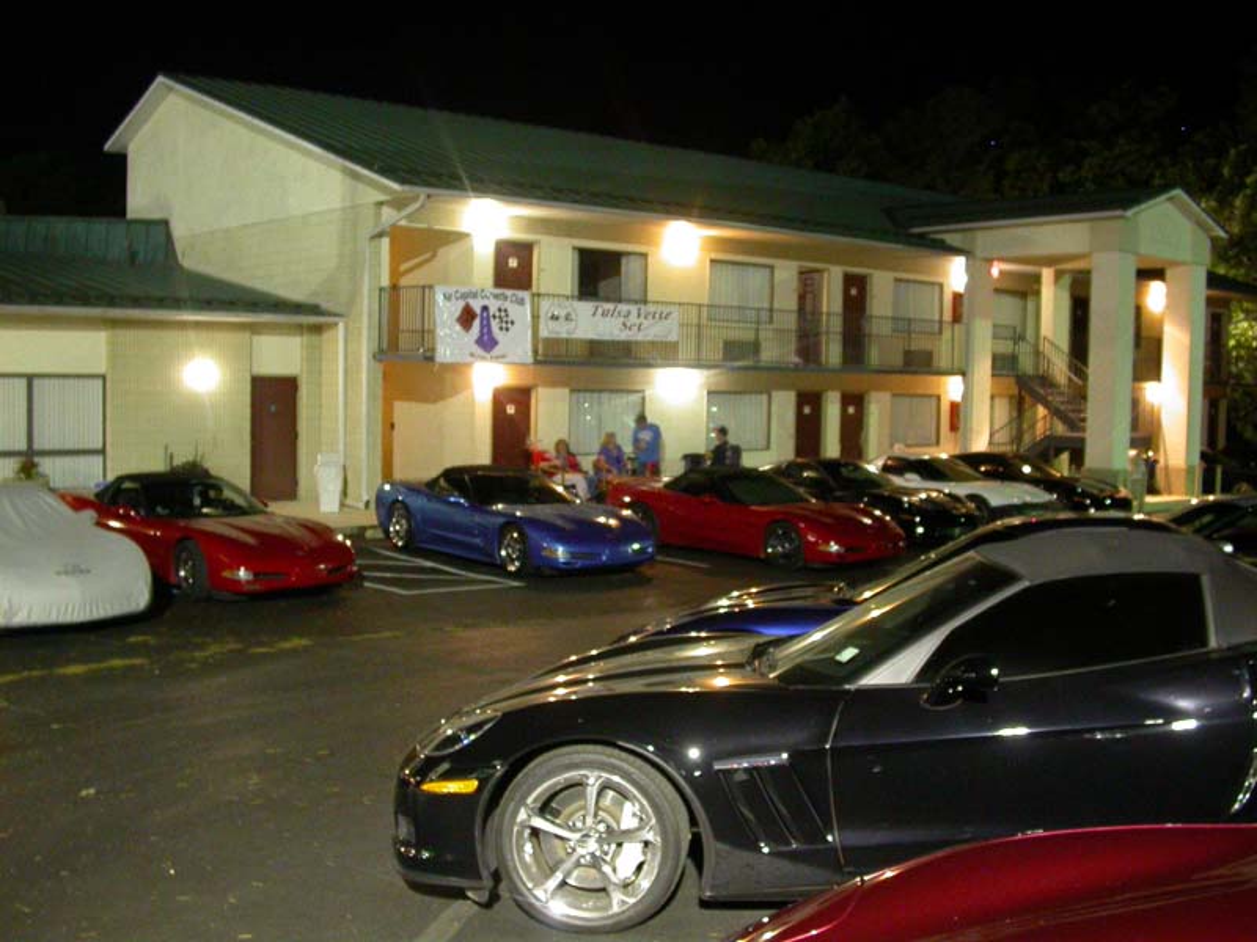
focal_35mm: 38
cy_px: 471
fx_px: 1380
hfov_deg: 49.0
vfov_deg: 37.7
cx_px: 628
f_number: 2.6
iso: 400
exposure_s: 1/2.7
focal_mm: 7.85
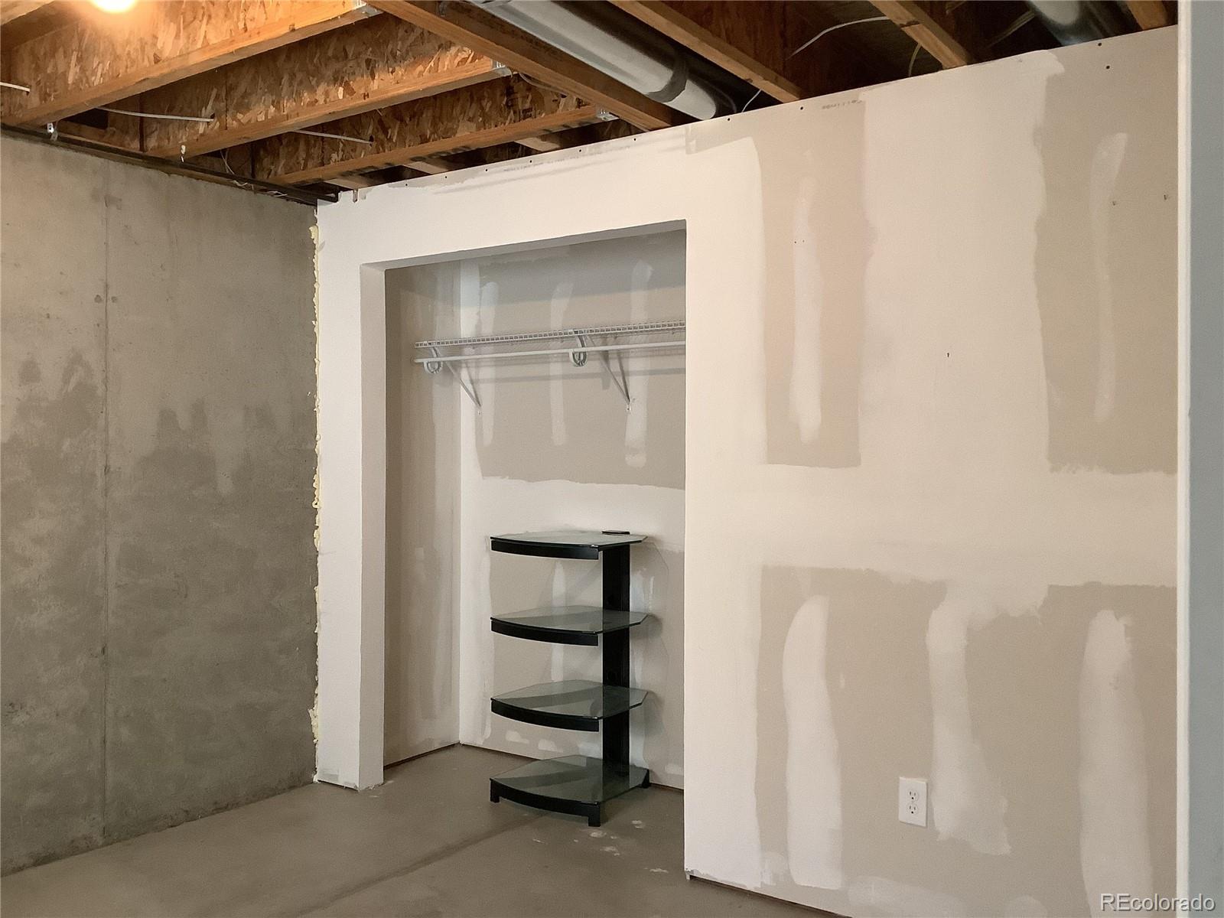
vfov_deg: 45.4
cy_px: 459
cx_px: 612
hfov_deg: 58.4
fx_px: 1096
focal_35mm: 31
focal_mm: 3.3
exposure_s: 1/60
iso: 320
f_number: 2.4
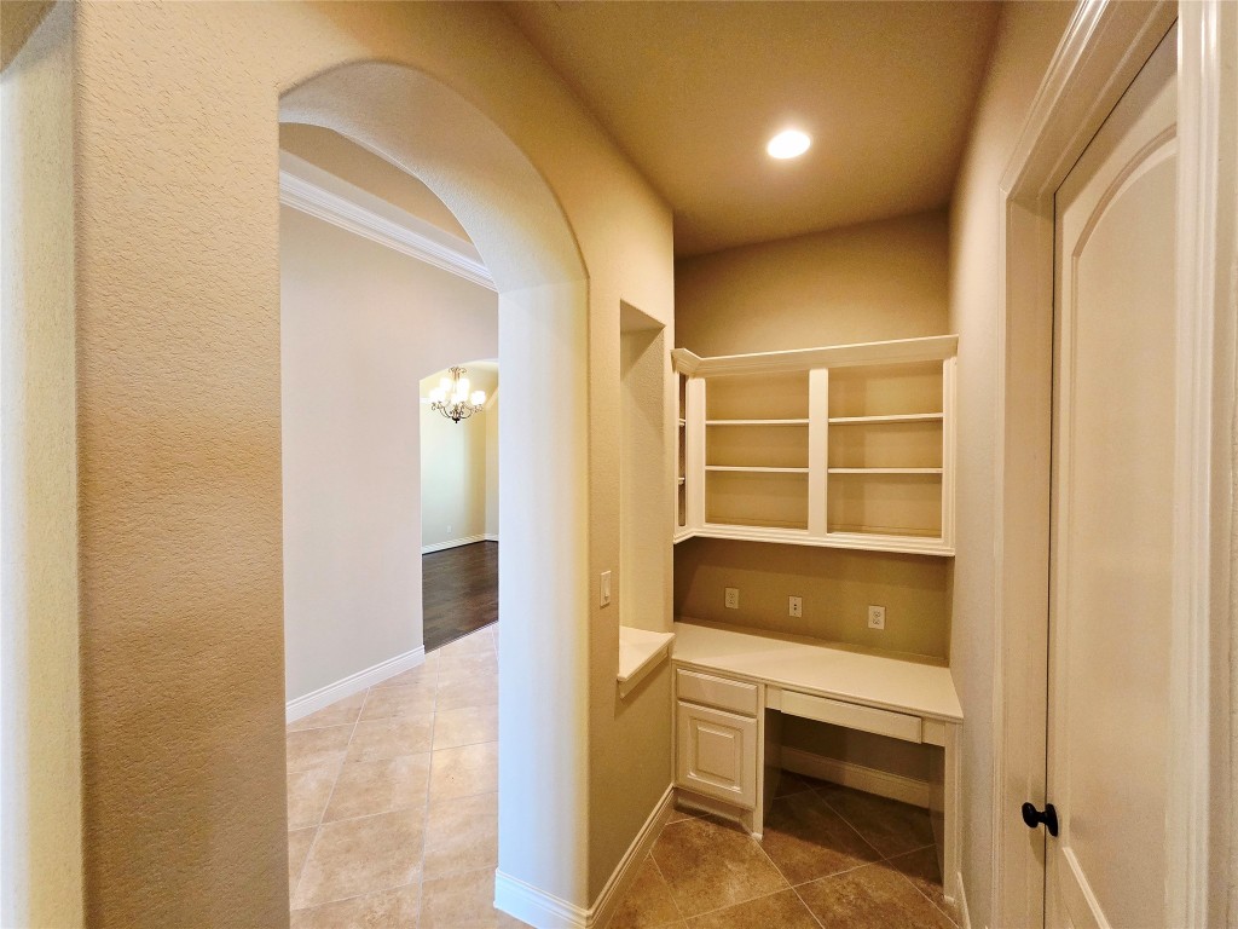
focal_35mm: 13
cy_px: 464
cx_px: 619
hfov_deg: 106.2
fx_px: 465
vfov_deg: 89.9
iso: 400
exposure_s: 1/60.2
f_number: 2.2
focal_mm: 2.2
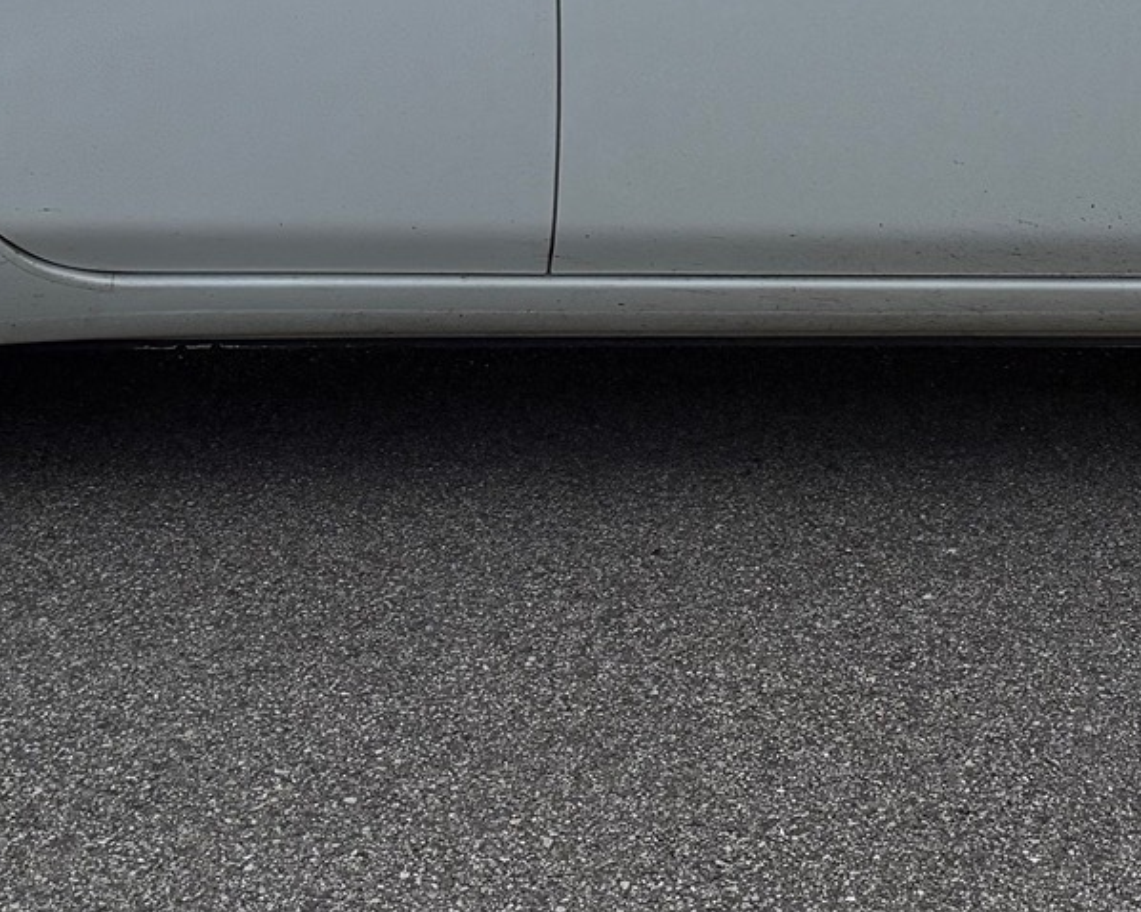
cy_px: 78
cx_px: 794
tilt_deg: -9.1
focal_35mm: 79
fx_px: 2667
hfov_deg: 24.0
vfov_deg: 19.0
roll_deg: -0.7
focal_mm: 6.76
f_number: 1.78
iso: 125
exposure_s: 1/6711
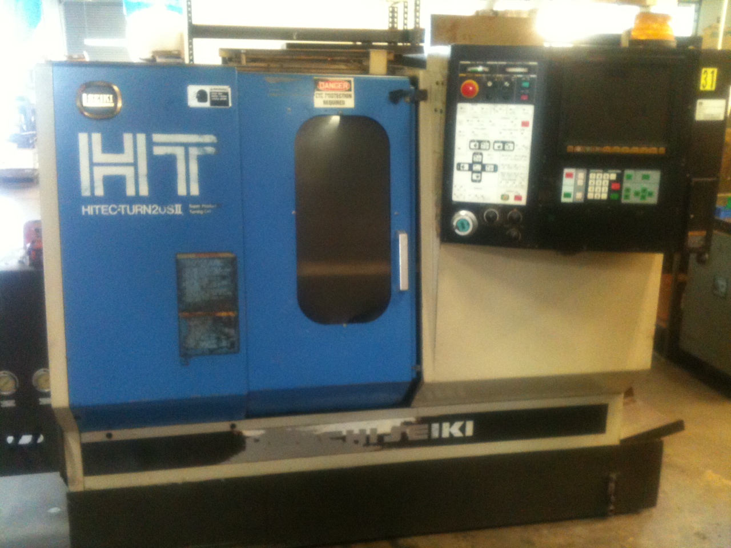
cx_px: 366
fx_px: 739
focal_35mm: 35
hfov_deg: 52.6
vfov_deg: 40.7
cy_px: 274
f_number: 2.8
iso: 250
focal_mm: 3.85
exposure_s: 1/15
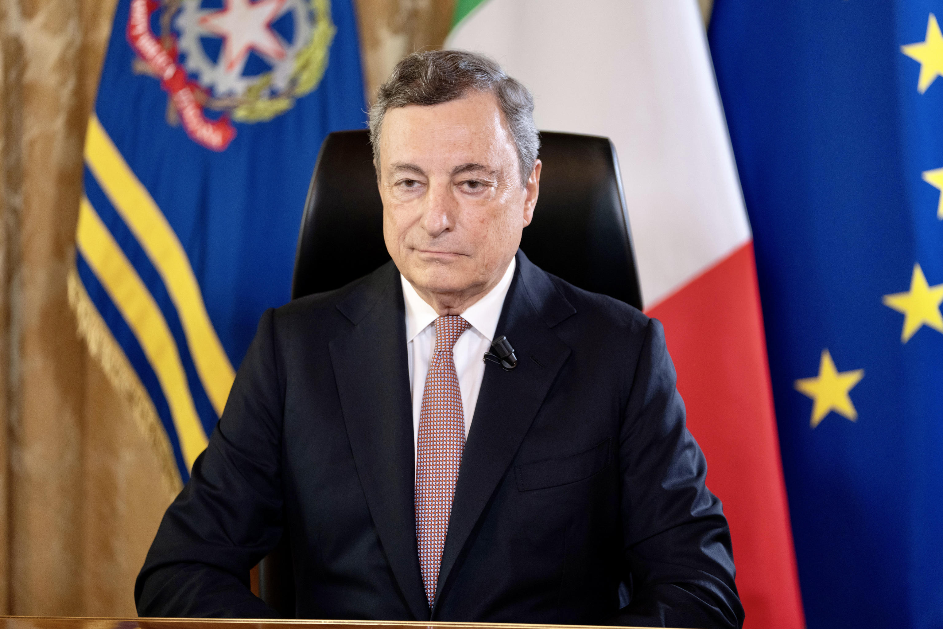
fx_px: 4138
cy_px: 314
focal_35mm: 158
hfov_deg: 13.0
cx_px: 472
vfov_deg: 8.7
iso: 2000
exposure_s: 1/250
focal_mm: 158
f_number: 2.8
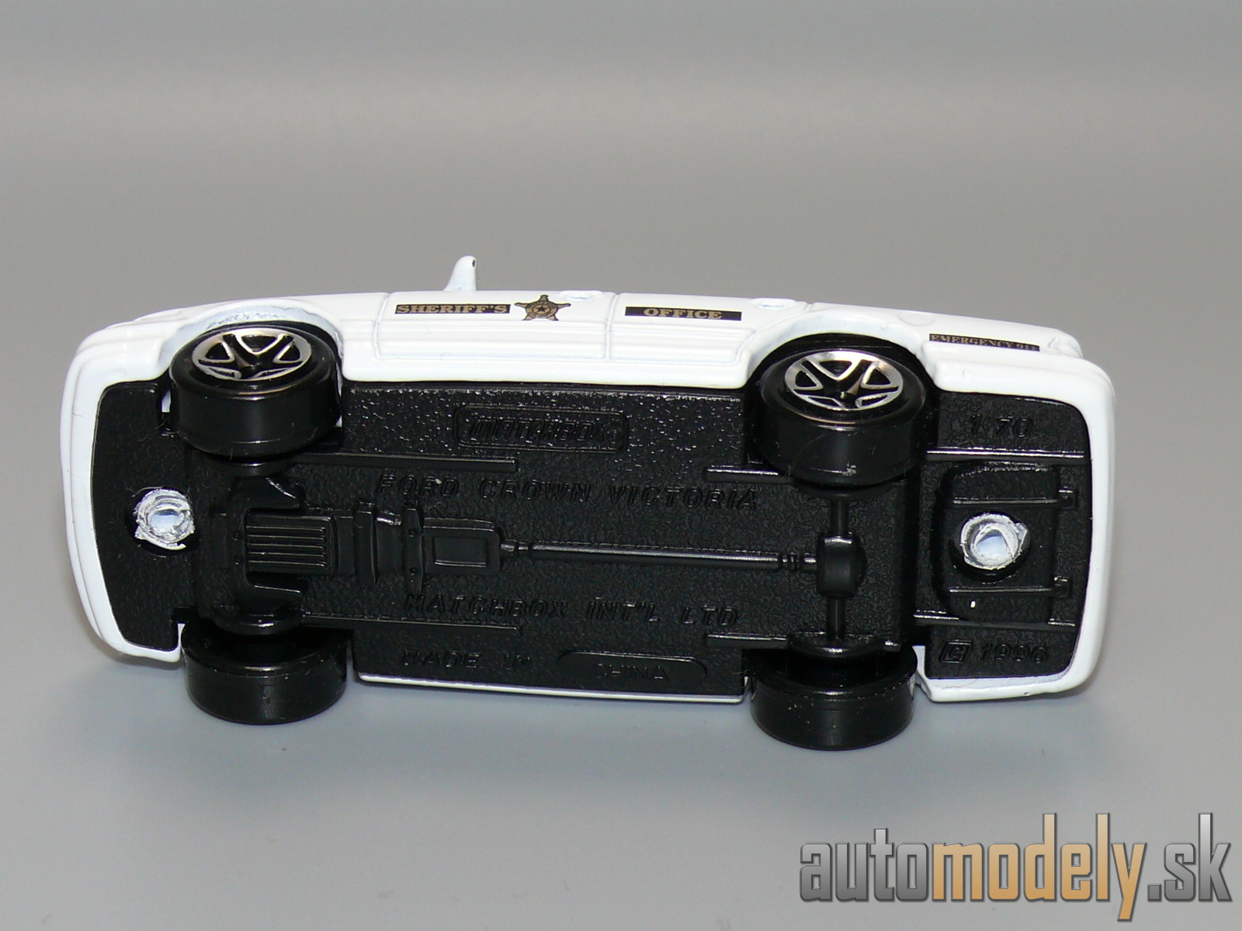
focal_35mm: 116
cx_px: 621
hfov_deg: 17.0
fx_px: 4162
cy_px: 466
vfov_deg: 12.8
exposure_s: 1/30
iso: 100
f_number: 4
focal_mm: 14.3
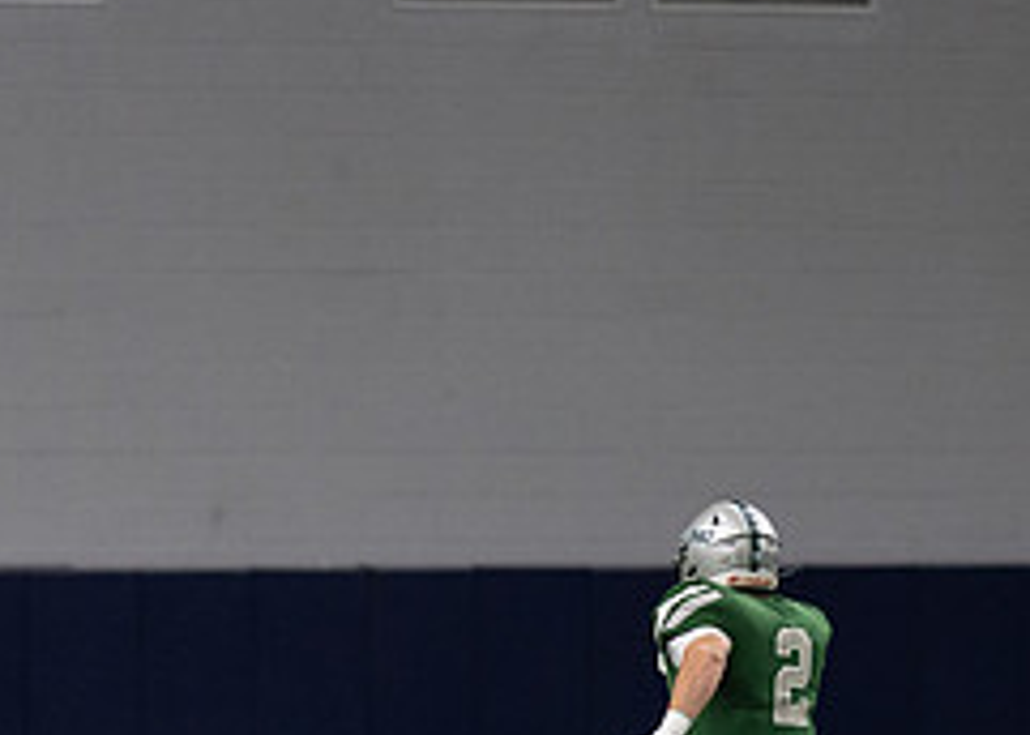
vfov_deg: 2.1
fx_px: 19916
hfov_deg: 3.0
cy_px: 838
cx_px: 752
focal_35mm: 681
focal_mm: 135
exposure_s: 1/1250
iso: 1000
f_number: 1.8
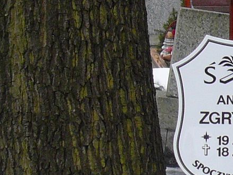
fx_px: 1360
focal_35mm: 202
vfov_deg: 7.4
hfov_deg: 9.6
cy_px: 114
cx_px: 296
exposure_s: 1/125
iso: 100
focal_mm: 6.4
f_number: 3.2
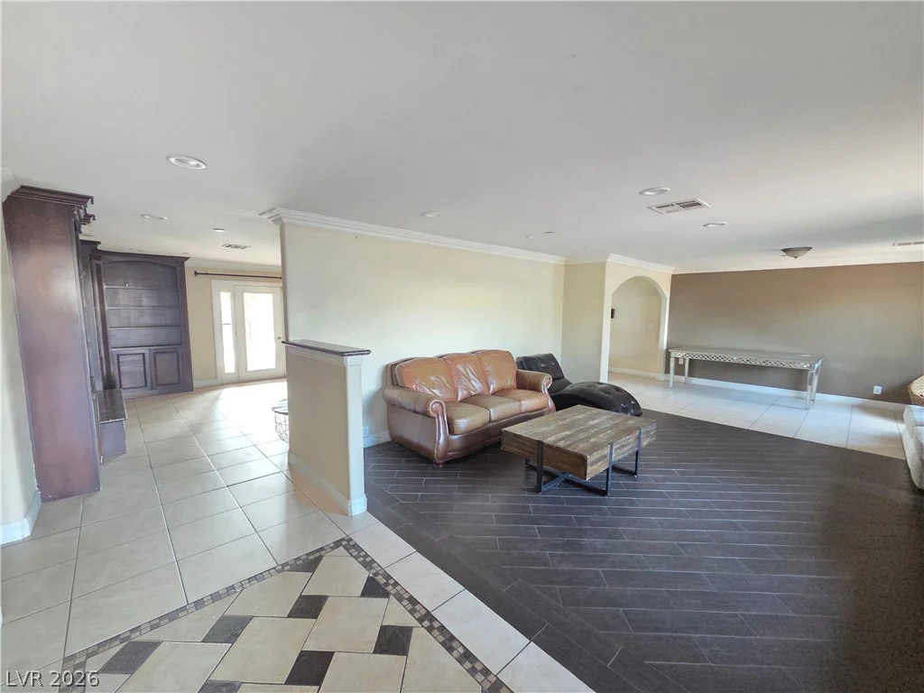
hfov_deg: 106.2
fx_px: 347
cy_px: 346
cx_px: 462
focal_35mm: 13
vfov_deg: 89.9
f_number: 2.2
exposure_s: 1/60
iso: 1250
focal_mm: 2.2
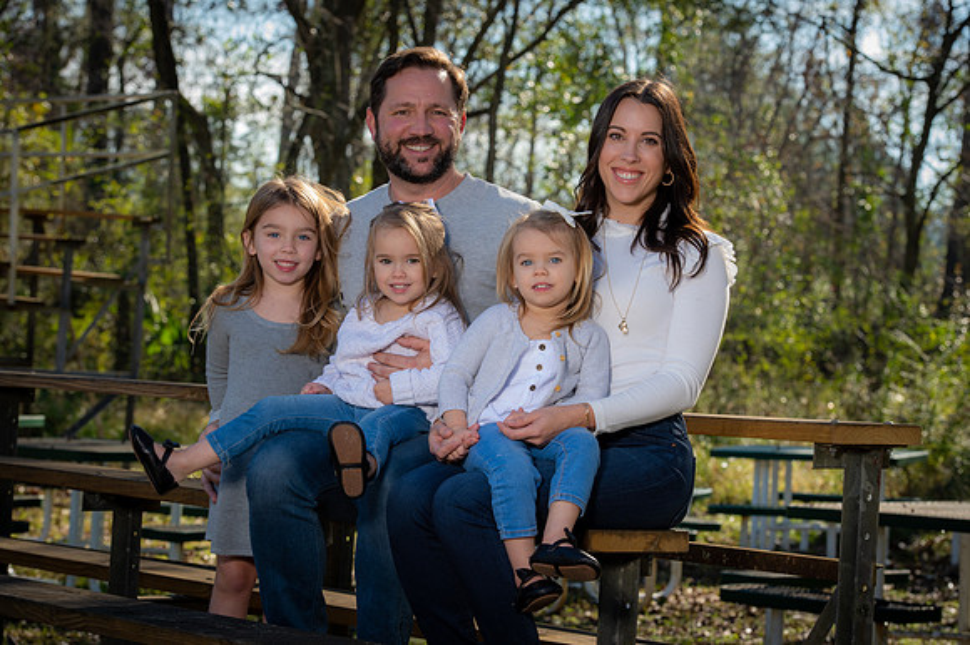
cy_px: 322
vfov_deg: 13.4
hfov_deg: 20.0
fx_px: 2747
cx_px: 485
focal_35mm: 102
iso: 100
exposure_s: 1/80
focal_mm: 102
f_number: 8
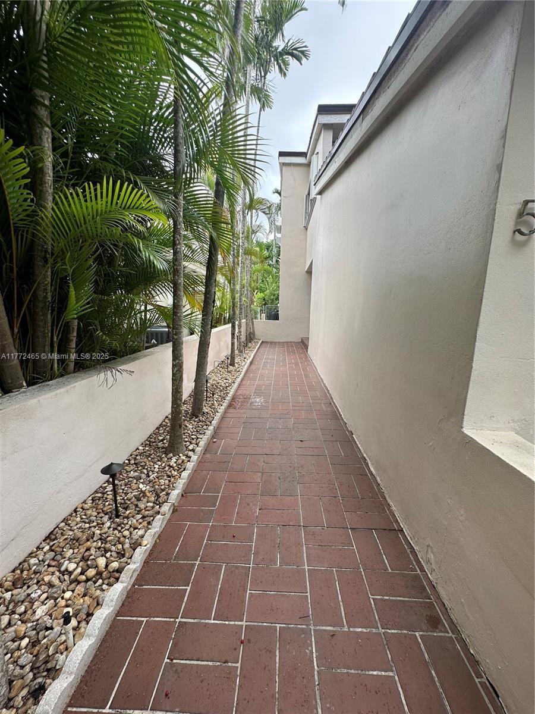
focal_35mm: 14
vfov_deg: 102.1
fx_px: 288
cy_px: 357
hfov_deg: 85.7
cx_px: 268
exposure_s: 1/99
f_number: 2.2
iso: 40
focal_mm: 2.22
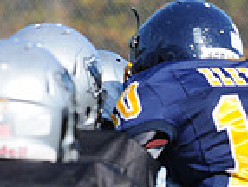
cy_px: 383
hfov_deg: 1.1
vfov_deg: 0.9
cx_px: 299
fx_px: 12548
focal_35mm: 1747
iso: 200
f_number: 7.1
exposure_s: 1/500
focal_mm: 300
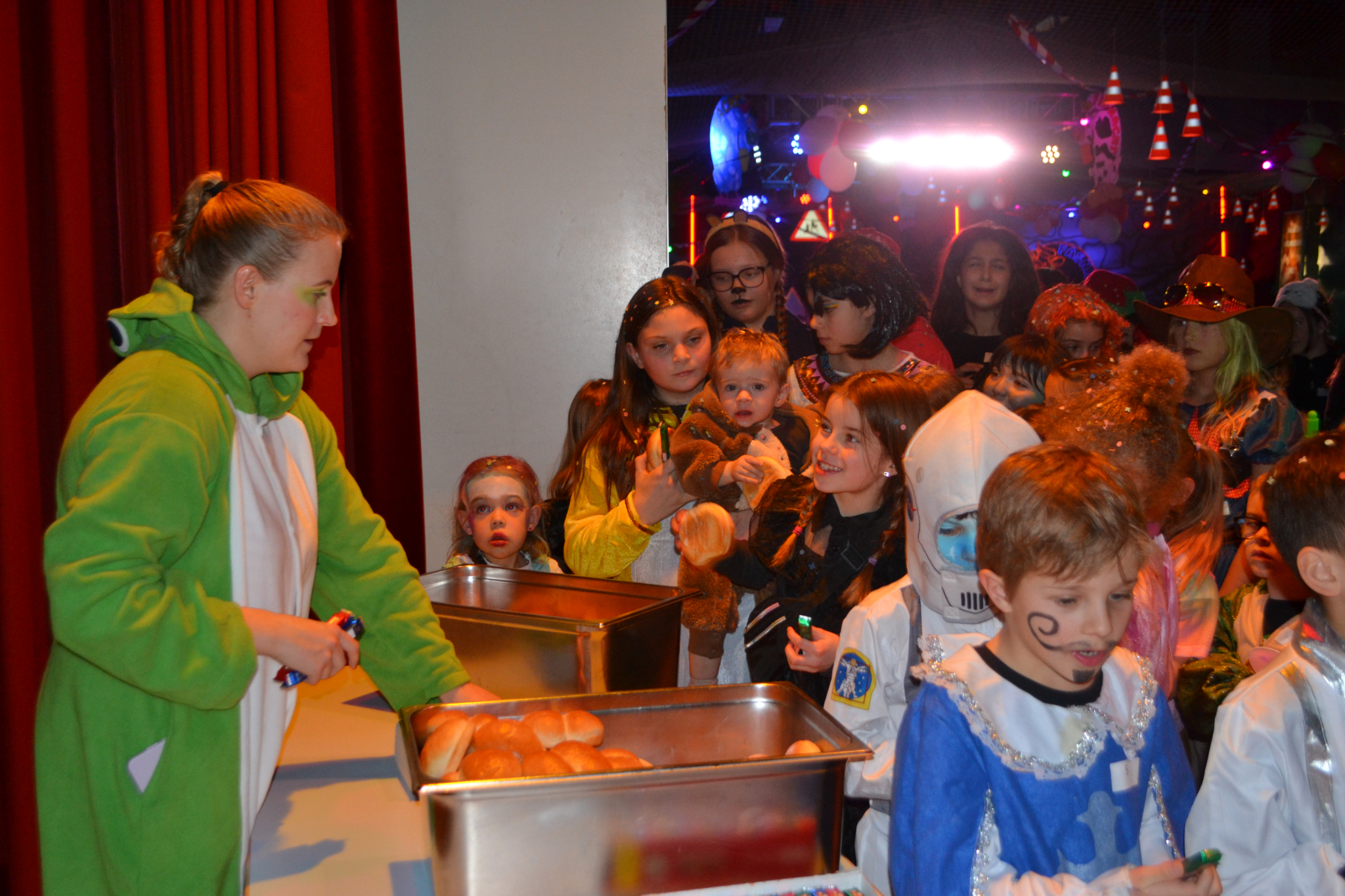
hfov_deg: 49.6
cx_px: 672
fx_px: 1457
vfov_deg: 34.2
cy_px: 448
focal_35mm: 39
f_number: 4.2
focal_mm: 26
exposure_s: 1/60
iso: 1000
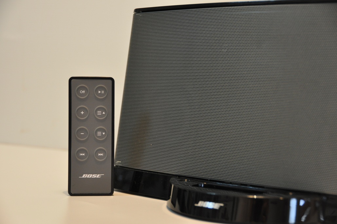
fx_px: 870
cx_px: 168
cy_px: 112
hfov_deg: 21.9
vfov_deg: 14.7
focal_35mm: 93
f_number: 4.8
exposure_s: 1/30
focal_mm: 62
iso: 900
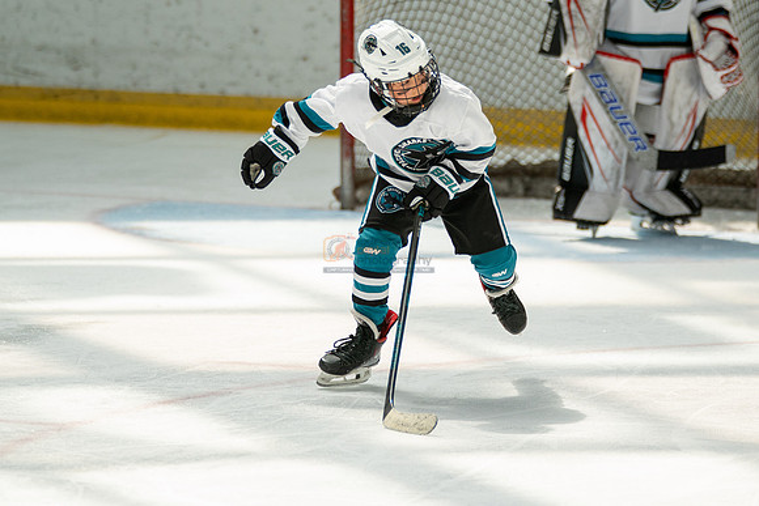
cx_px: 380
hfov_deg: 6.4
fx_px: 6815
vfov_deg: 4.3
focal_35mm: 323
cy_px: 162
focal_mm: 221
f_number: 3.2
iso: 1600
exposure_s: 1/5000
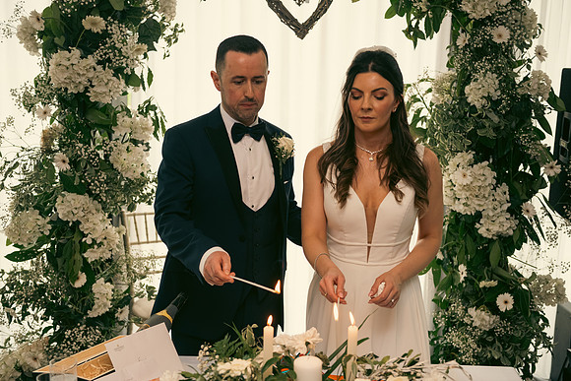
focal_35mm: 50
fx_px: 793
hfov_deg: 39.6
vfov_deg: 27.0
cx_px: 286
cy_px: 190
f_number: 3.5
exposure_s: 1/160
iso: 640
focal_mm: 50
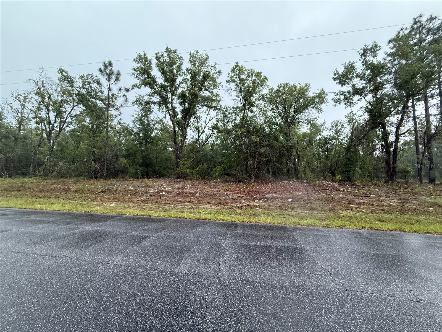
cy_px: 166
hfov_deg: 102.1
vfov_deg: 85.7
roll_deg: +0.3
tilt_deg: +5.4
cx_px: 221
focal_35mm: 14
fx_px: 179
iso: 250
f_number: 2.2
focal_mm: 2.22
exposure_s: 1/99
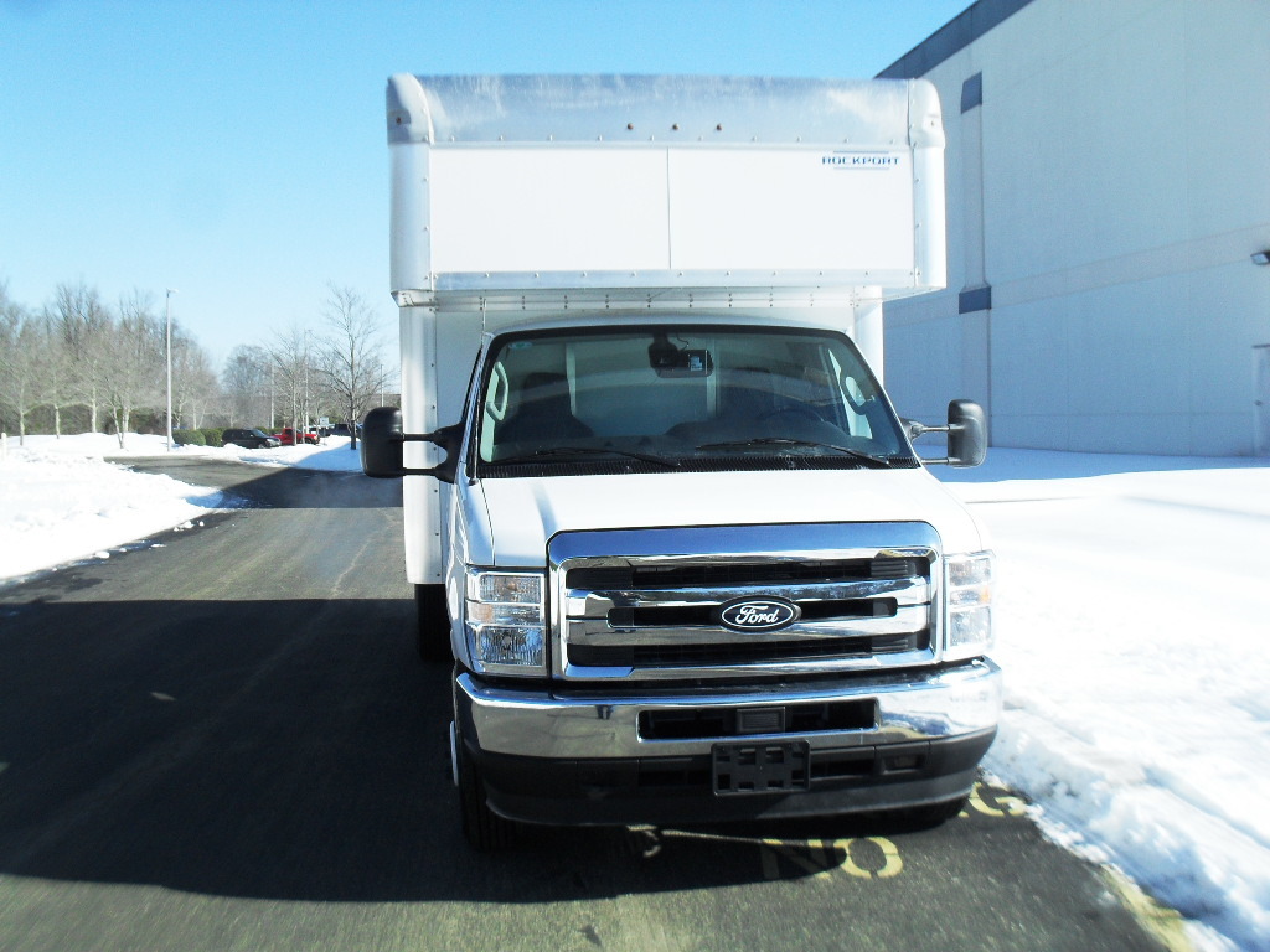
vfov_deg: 40.7
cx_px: 635
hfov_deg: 52.6
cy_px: 476
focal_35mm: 35
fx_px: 1284
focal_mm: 6.3
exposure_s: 1/180
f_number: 8.4
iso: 100
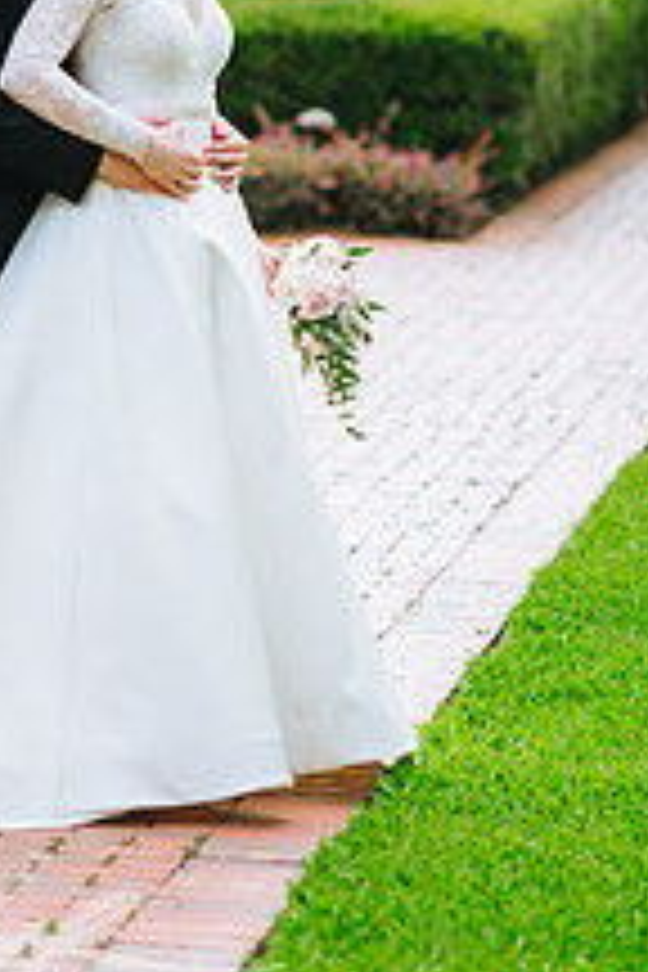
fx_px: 4779
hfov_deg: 7.7
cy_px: 194
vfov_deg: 11.6
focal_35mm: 177
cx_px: 4
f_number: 2
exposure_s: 1/500
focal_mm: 85
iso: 100
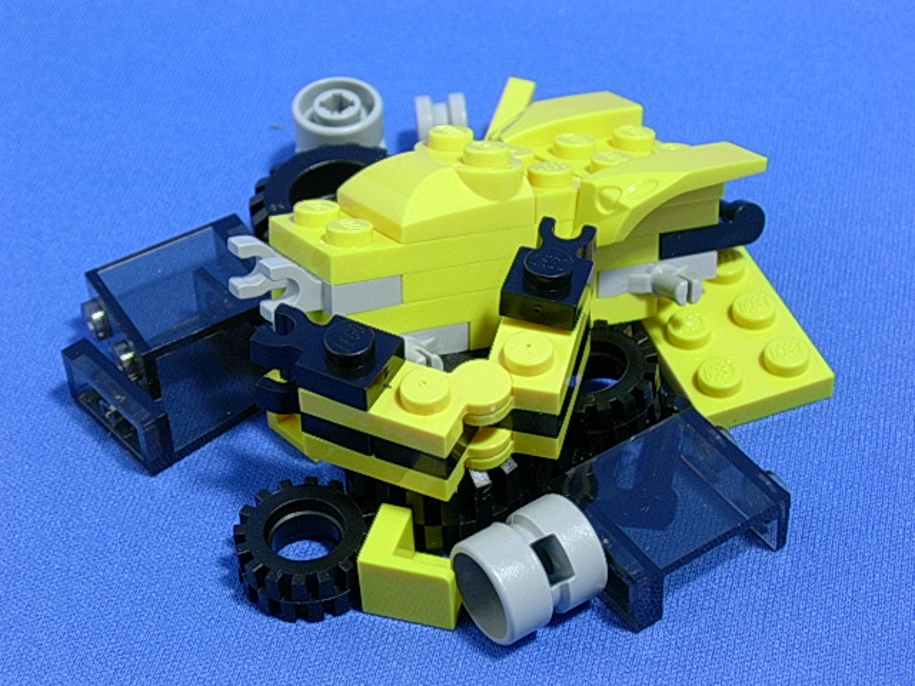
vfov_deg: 19.6
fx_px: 1982
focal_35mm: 75
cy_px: 343
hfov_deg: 26.0
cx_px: 458
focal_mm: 11.3
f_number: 3.8
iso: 70
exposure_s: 1/7.3
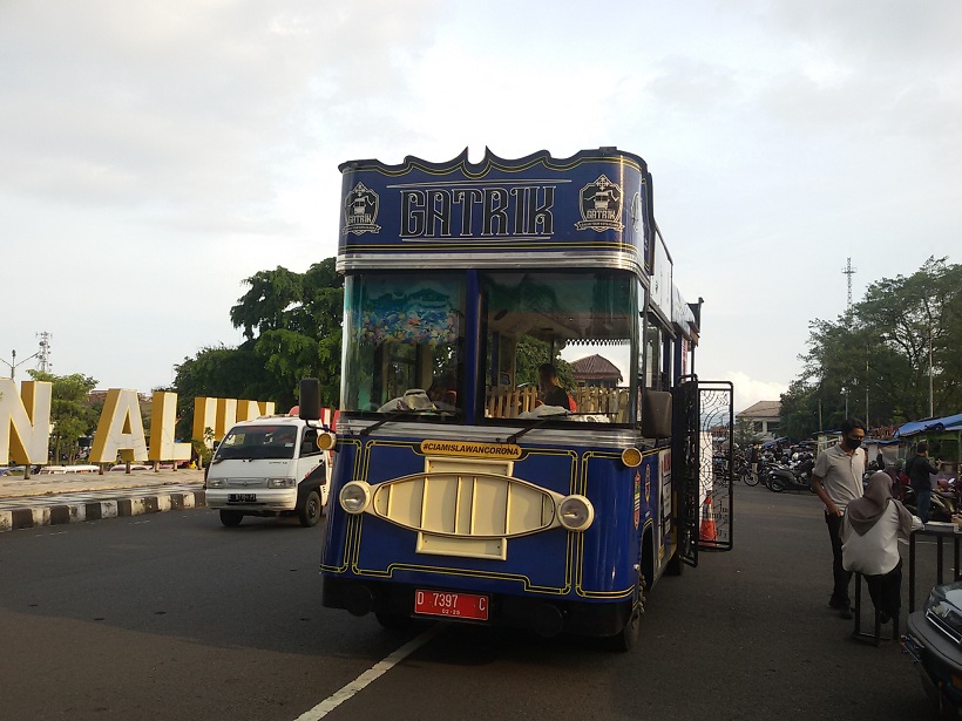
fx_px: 862
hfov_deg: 58.4
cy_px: 360
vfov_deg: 45.4
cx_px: 481
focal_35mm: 31
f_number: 2.4
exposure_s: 1/266
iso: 40
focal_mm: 2.93
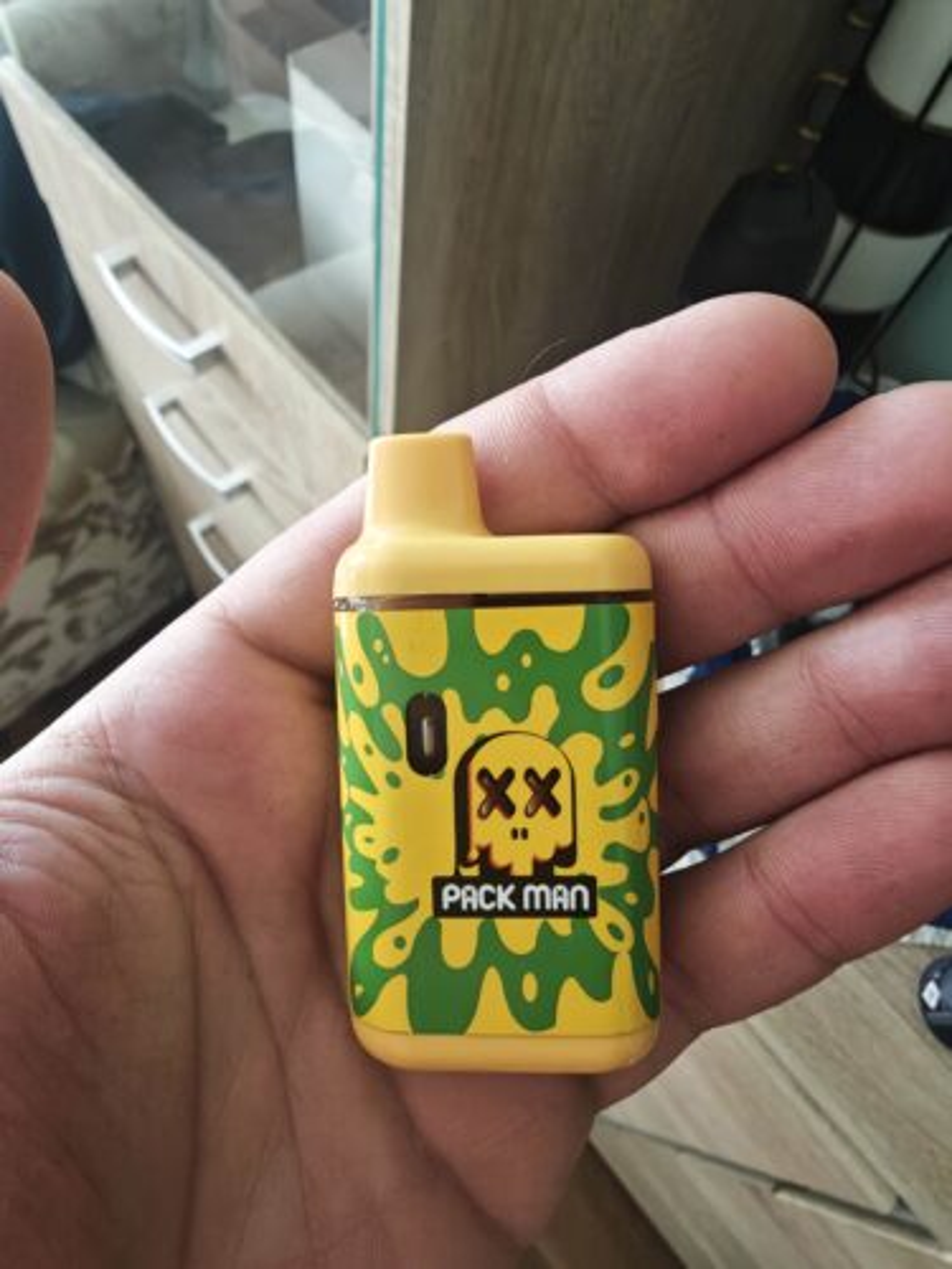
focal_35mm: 23
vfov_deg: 73.9
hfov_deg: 58.9
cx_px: 476
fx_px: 843
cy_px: 634
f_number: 2.2
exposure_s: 1/71
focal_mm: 2.13
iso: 3200
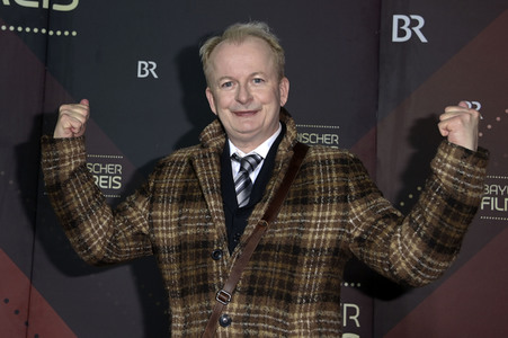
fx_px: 733
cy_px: 169
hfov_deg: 38.2
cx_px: 254
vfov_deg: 26.0
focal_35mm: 52
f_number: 5.6
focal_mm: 52
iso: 640
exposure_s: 1/250
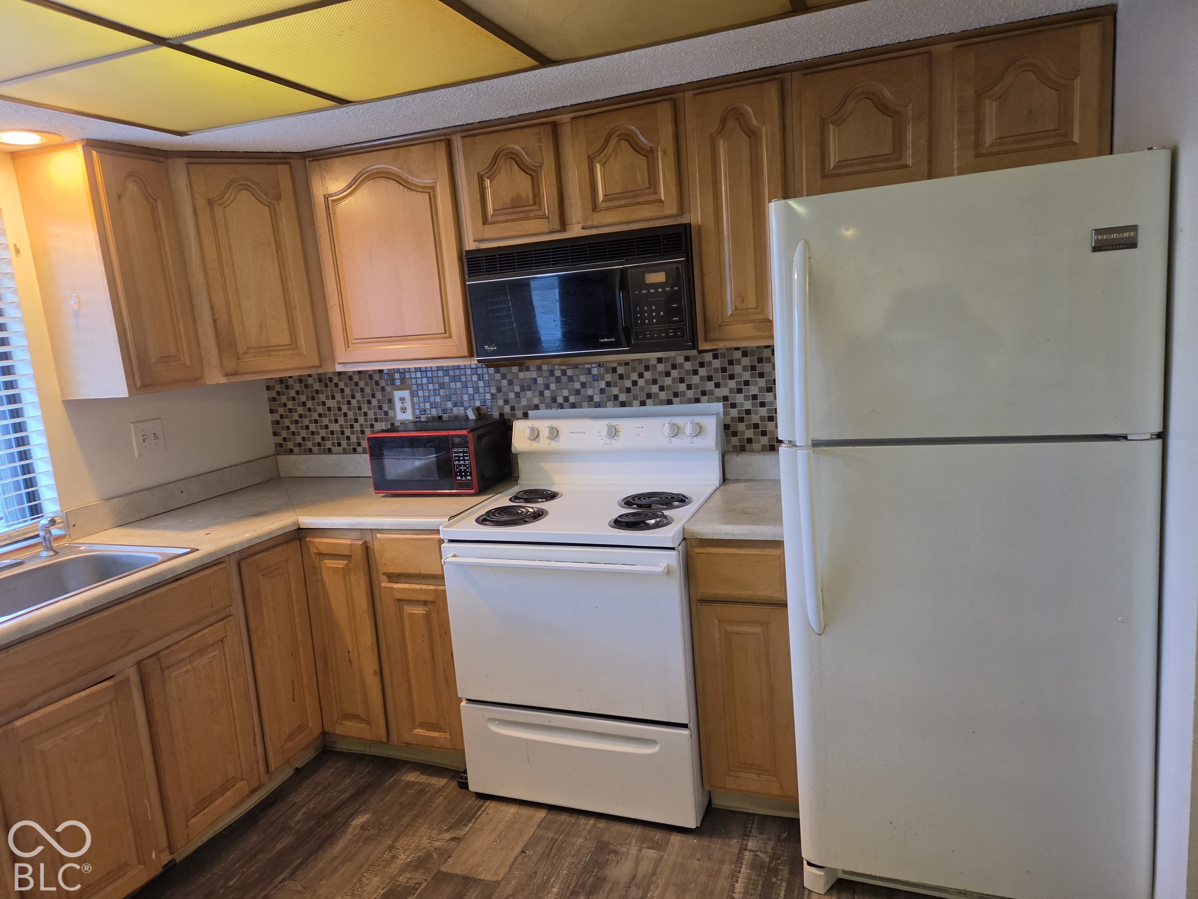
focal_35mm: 23
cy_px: 450
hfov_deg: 73.9
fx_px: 796
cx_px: 599
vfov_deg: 58.9
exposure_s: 1/120
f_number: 1.8
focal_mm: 5.4
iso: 500
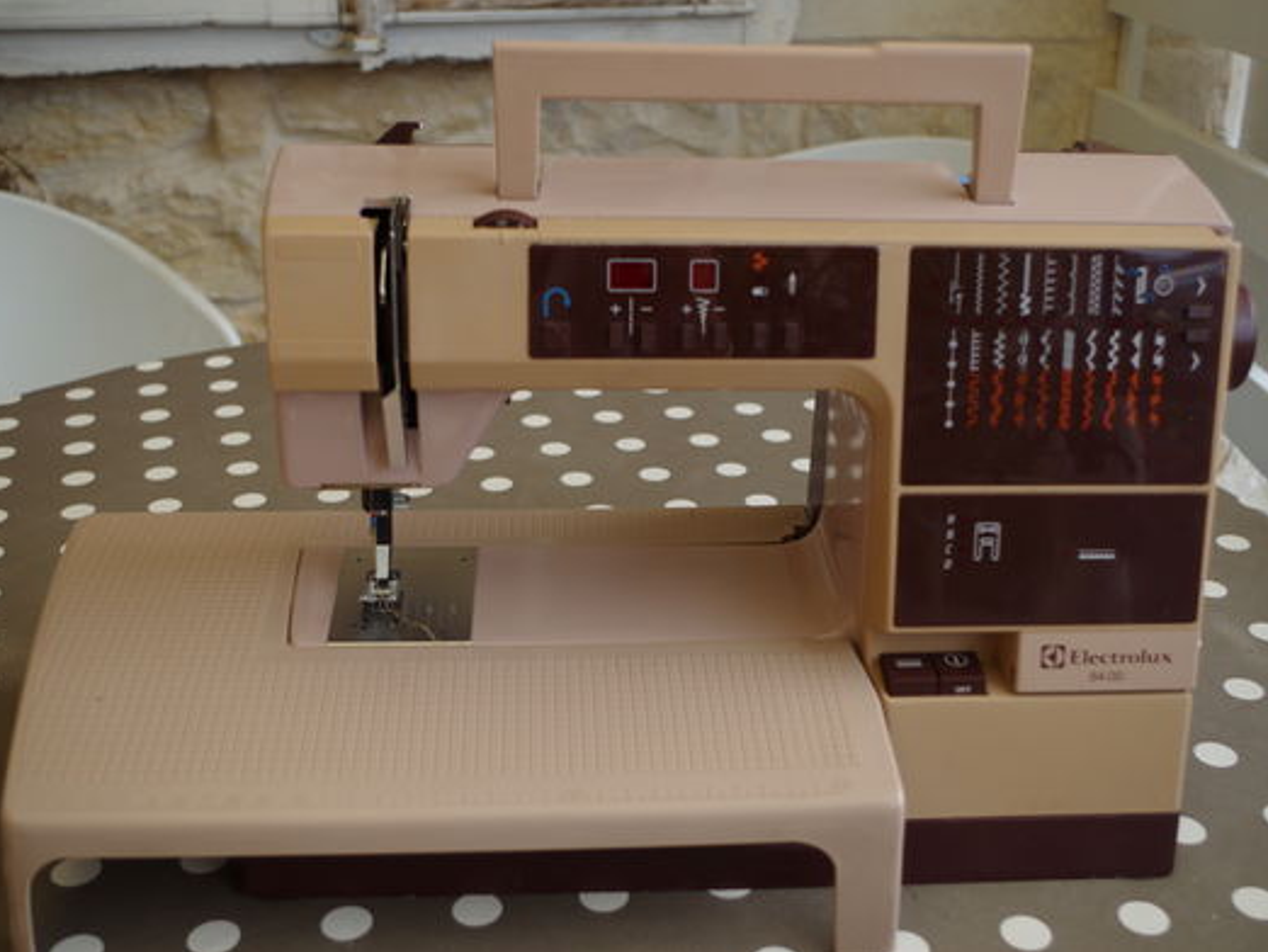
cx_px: 678
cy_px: 475
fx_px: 1576
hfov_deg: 43.8
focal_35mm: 43
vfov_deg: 33.6
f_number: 4
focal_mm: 26.25
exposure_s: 1/125
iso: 100
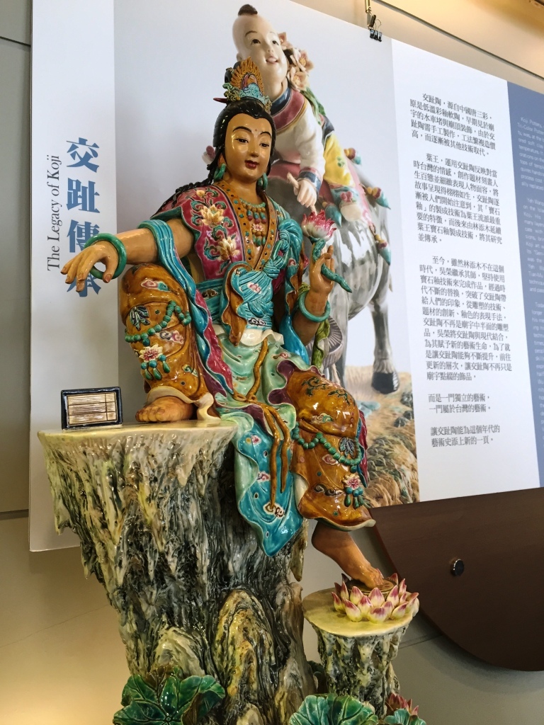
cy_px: 362
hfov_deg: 48.2
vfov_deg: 61.7
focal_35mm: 29
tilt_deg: +5.5
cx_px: 272
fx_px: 608
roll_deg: +1.7
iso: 40
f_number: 2.2
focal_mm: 4.15
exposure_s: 1/30
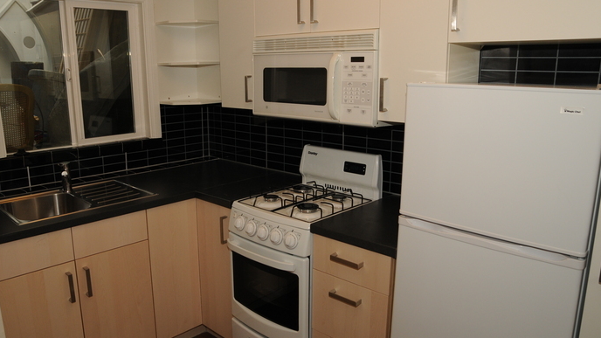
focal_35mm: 55
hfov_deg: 37.8
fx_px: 876
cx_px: 284
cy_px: 175
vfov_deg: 21.8
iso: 320
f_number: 5
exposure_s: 1/60
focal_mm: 32
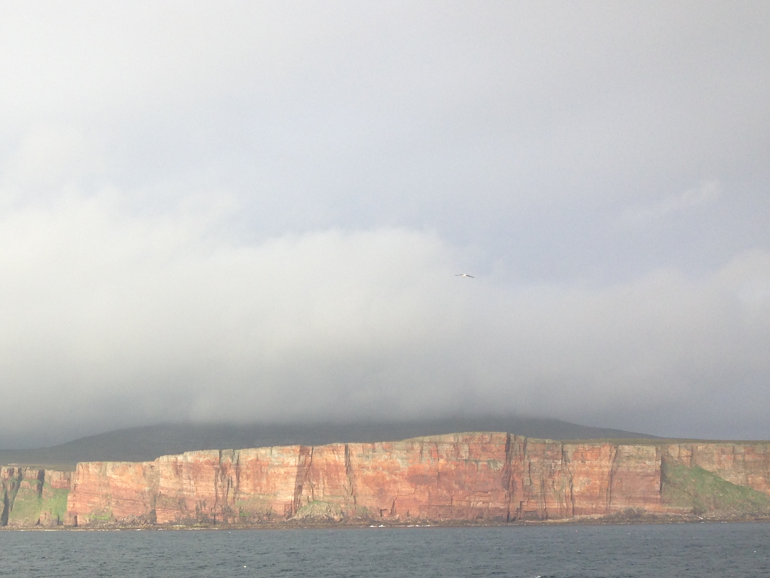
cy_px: 440
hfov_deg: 35.0
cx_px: 152
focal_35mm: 53
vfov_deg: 27.1
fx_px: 1179
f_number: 2.4
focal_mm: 4.12
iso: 50
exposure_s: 1/985
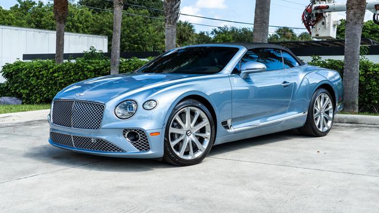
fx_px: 492
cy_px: 82
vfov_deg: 24.4
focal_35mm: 49
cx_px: 192
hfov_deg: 42.1
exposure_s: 1/100
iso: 200
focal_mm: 38
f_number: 8
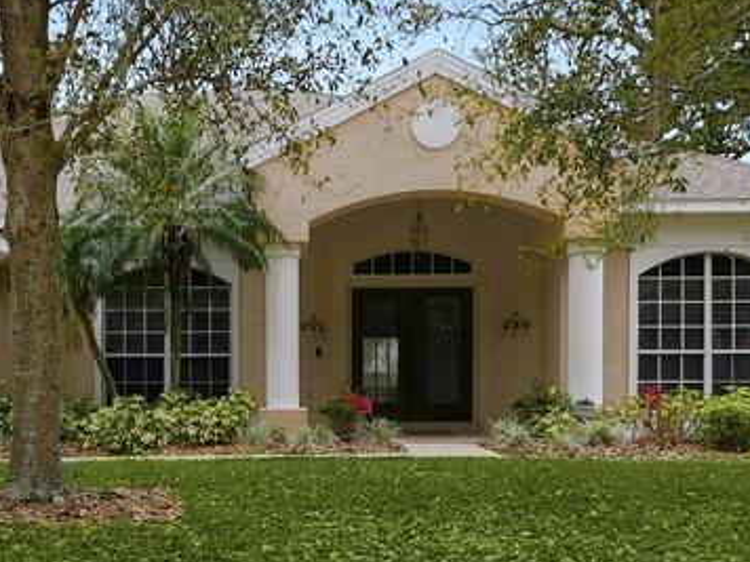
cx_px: 232
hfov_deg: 40.6
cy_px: 427
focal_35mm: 46
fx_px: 997
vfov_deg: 30.9
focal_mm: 8
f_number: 4
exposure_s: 1/640
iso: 200
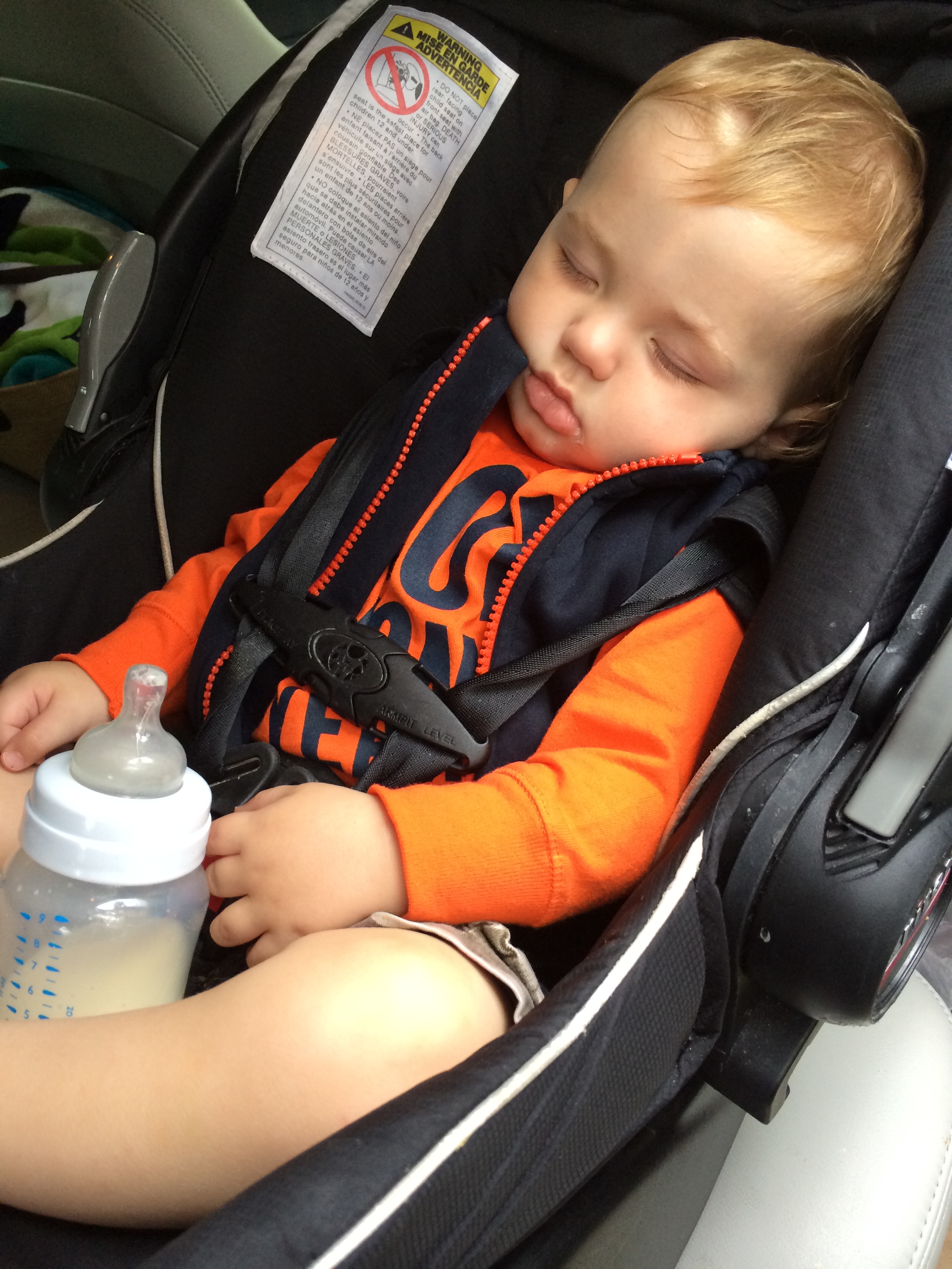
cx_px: 476
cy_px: 634
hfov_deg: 46.8
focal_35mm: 30
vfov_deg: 60.0
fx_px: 1100
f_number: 2.2
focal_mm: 4.12
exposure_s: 1/30
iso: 64
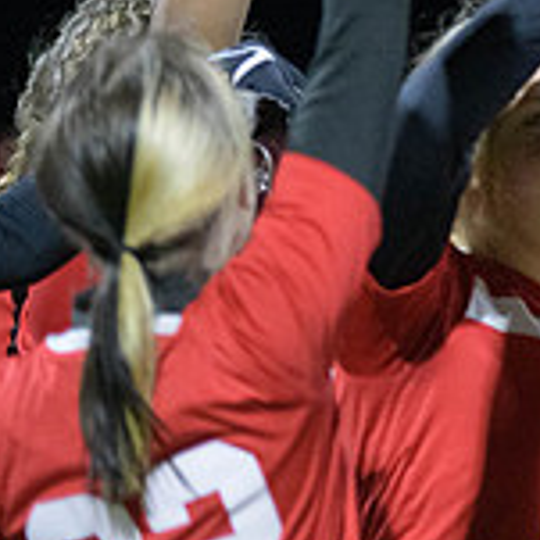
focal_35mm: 424
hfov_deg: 4.1
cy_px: -34
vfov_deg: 4.1
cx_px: 873
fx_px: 7483
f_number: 2.8
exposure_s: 1/640
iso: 11400
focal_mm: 130
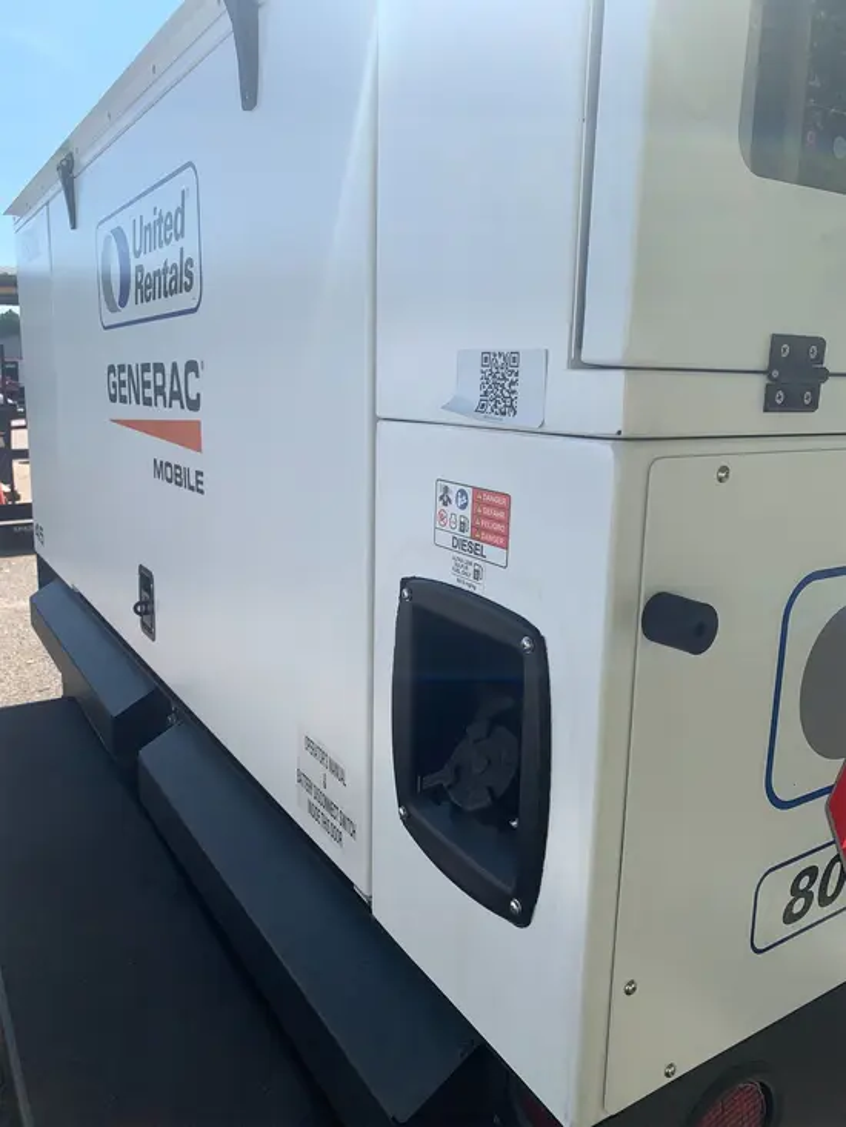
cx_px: 423
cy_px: 564
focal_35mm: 26
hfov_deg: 53.1
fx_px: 847
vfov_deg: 67.3
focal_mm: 4.25
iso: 25
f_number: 1.8
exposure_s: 1/1689
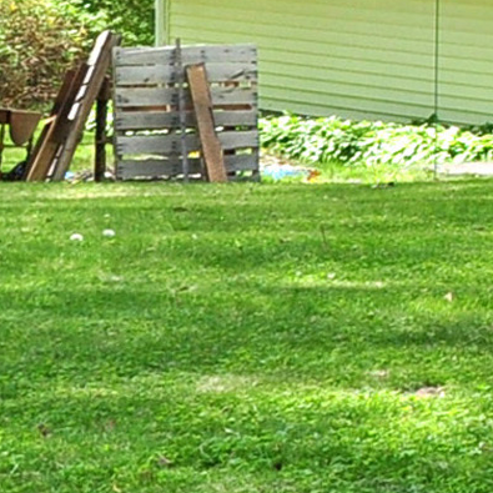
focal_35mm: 140
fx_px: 2258
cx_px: 1556
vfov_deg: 12.3
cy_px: -43
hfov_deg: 9.4
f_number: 8
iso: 320
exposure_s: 1/250
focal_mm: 15
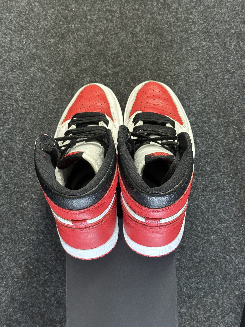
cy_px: 164
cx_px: 122
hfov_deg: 30.3
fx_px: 453
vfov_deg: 39.7
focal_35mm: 48
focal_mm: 6.86
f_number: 1.78
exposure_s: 1/33
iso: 400
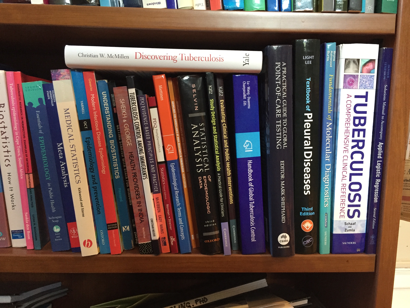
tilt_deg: -7.5
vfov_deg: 48.2
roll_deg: -1.5
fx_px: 343
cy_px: 154
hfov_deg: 61.7
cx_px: 205
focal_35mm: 29
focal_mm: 4.15
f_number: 2.2
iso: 200
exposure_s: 1/30
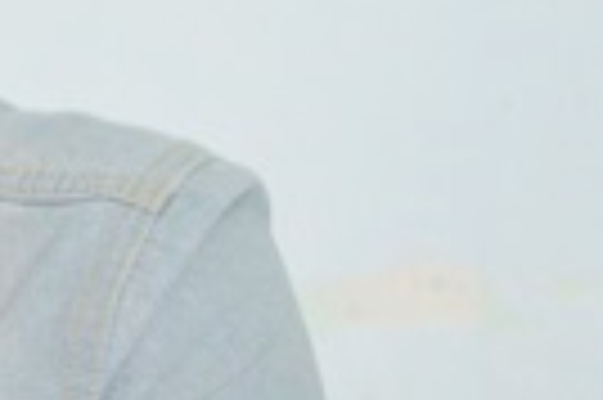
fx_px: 4484
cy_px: 9
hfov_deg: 7.5
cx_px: -324
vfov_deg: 5.1
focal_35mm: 268
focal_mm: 40
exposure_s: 1/60
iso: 500
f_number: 2.8
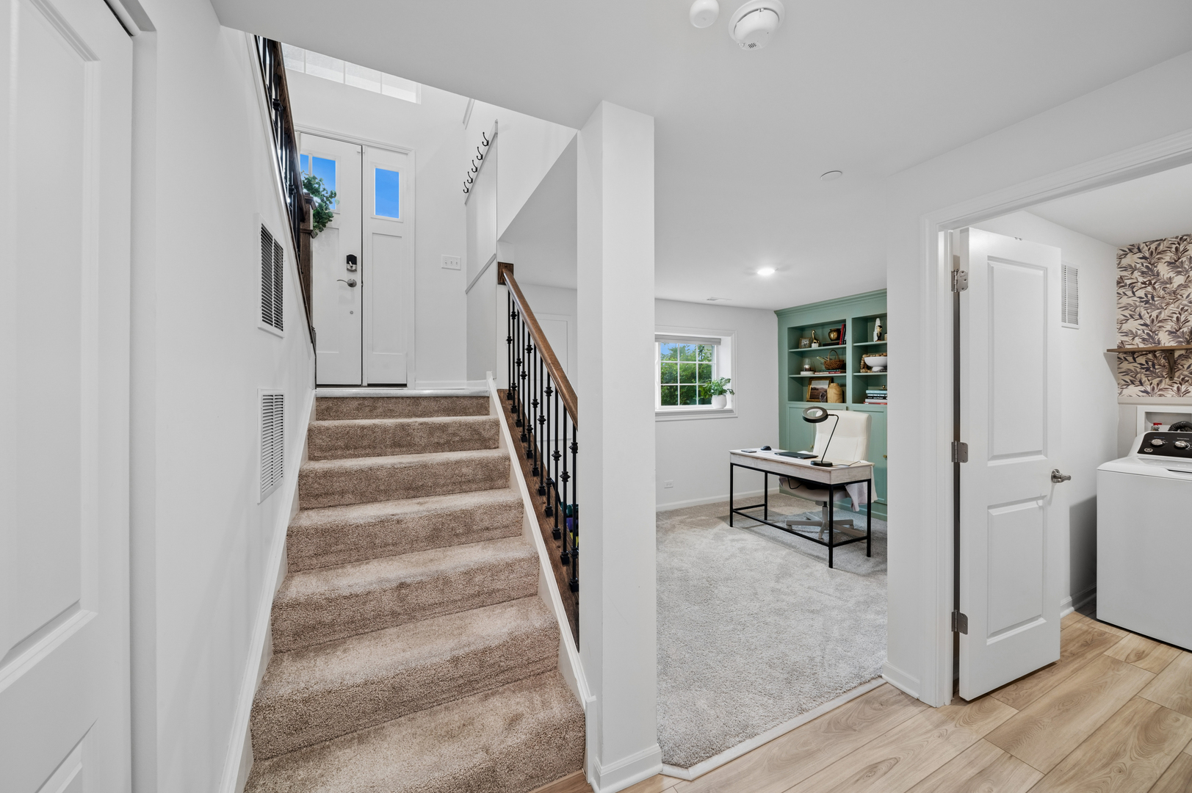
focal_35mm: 13
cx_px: 596
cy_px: 396
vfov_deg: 85.4
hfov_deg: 108.4
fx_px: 430
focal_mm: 13
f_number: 11
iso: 400
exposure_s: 1/2.5
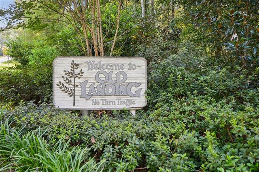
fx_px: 223
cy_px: 86
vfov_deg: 42.3
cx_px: 130
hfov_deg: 60.3
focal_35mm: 31
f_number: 4.5
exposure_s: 1/200
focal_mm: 31
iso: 800
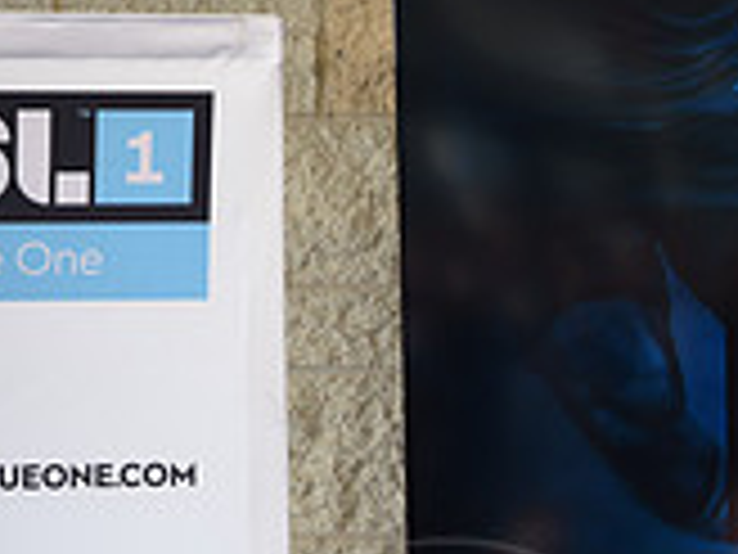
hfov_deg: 8.1
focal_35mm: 238
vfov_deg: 6.2
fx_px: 5074
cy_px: 741
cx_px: 1246
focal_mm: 70
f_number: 2.8
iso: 400
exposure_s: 1/60
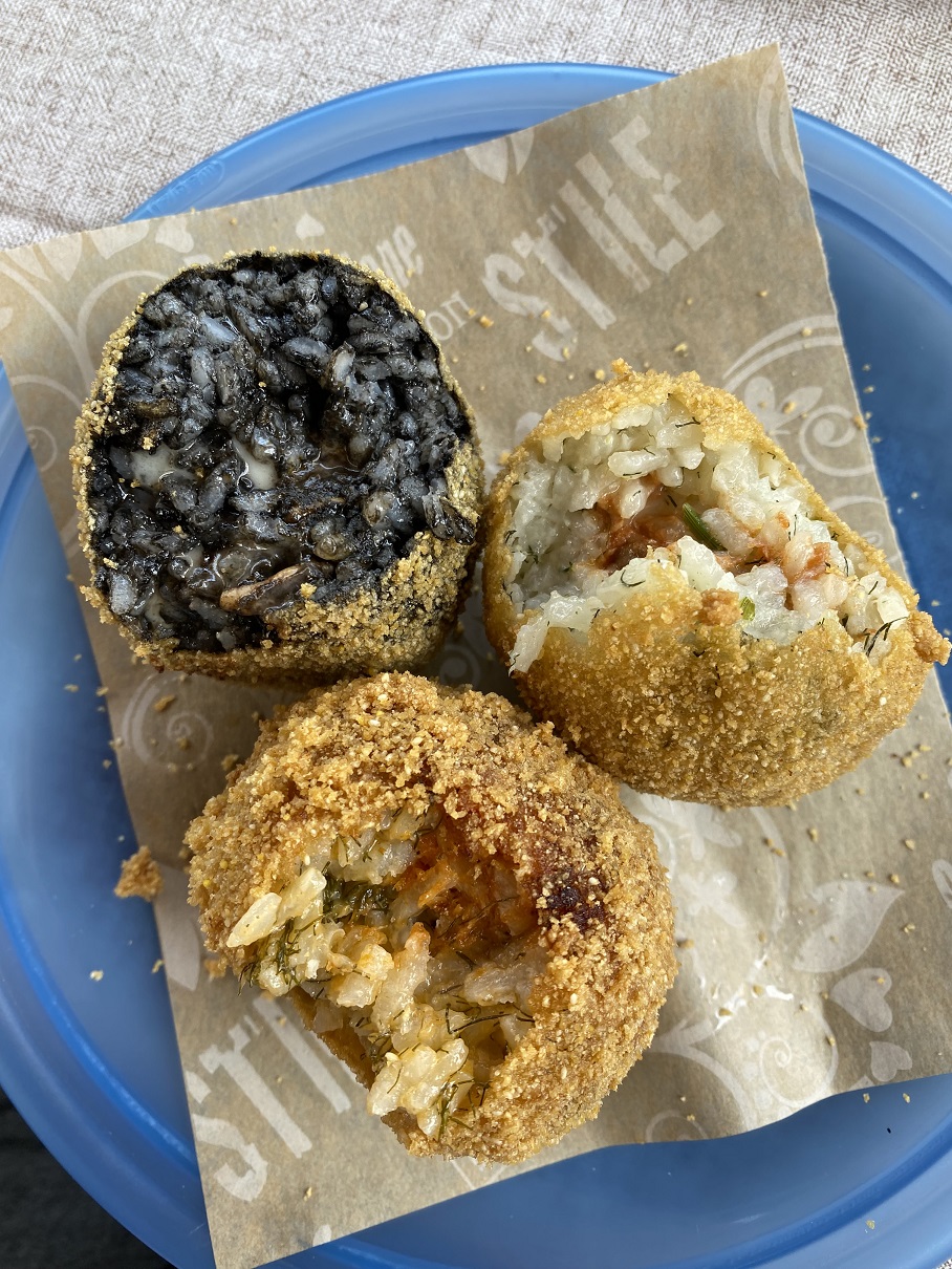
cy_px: 634
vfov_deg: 67.3
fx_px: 953
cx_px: 476
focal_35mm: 26
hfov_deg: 53.1
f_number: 1.8
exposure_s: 1/131
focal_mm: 4.25
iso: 32
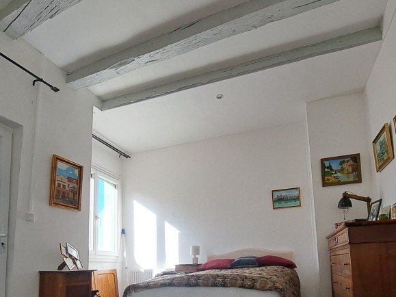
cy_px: 235
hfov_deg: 73.9
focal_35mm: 23
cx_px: 207
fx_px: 263
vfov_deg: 55.0
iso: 50
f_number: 2.2
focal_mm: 1.74
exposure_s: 1/116
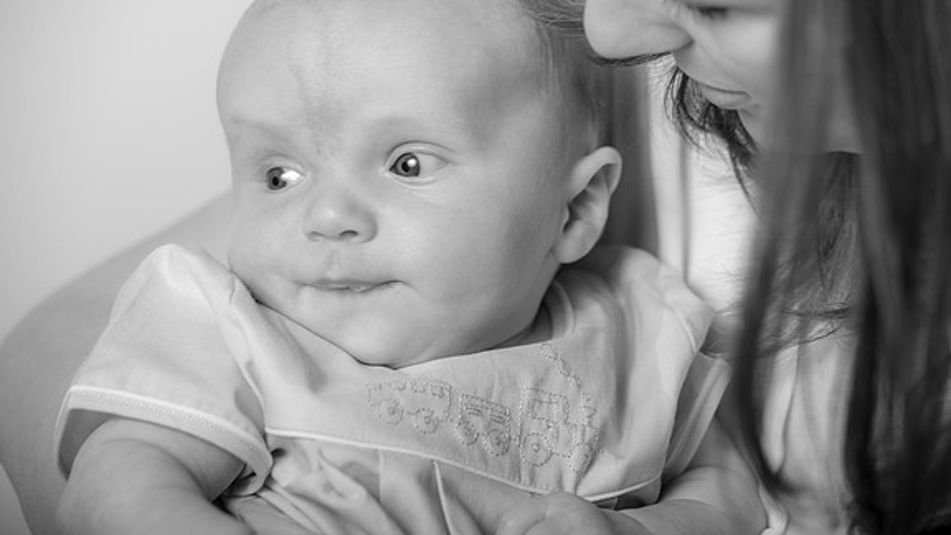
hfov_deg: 10.2
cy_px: 218
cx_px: 477
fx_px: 5321
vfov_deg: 5.8
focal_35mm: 211
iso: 250
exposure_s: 1/200
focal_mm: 200
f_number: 5.6
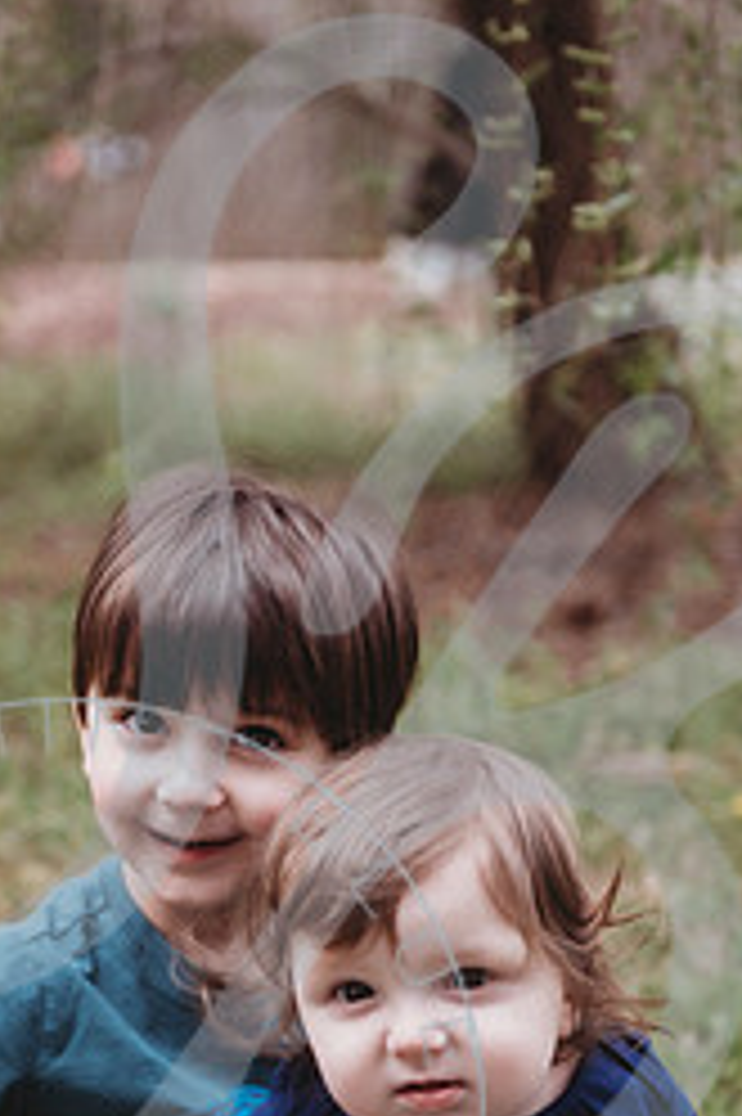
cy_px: 774
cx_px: 270
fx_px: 3096
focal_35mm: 100
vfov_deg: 20.3
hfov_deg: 13.7
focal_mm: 55
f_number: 2.8
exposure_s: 1/320
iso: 100
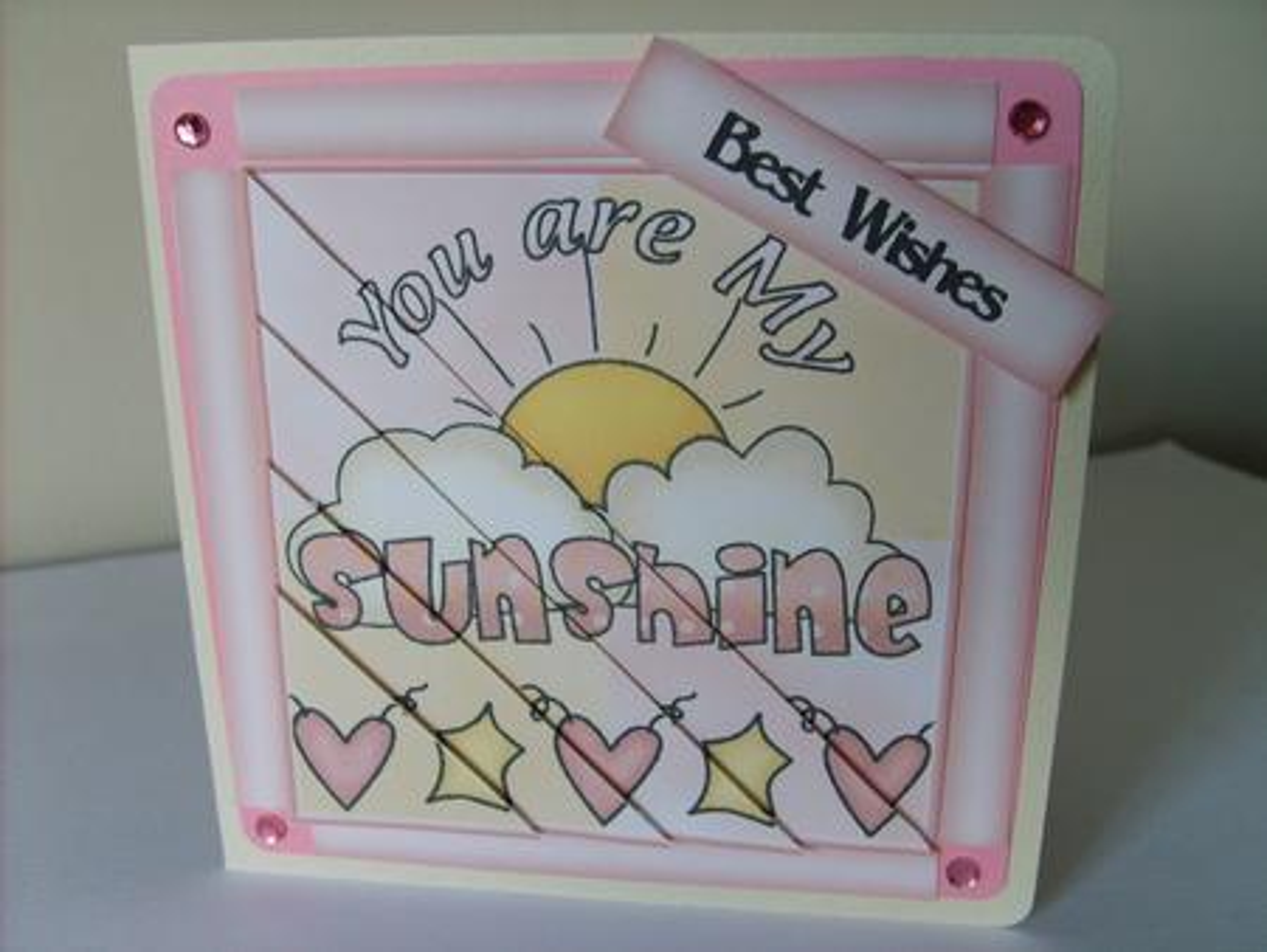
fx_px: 1282
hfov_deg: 52.6
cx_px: 634
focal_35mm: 35
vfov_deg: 40.7
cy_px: 476
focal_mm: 5.8
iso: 56
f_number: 2.8
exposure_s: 1/30
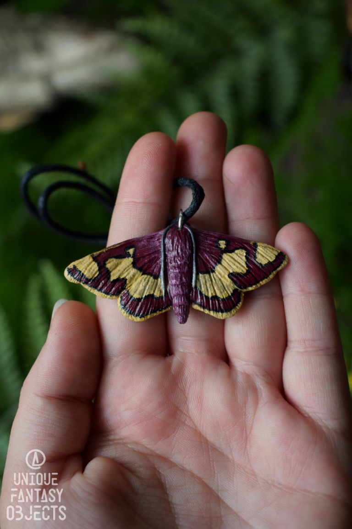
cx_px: 176
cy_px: 264
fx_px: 792
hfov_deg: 25.1
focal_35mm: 54
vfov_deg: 36.9
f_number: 5
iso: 400
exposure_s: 1/100
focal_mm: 36
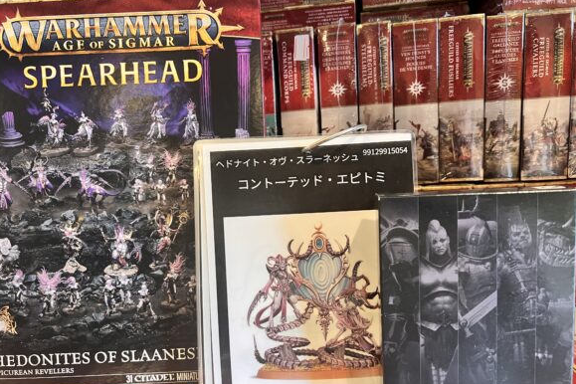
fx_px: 448
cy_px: 221
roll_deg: +3.2
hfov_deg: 65.5
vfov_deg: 46.3
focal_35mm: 28
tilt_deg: -7.7
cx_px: 279
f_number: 1.5
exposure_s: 1/60
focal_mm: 5.7
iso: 250
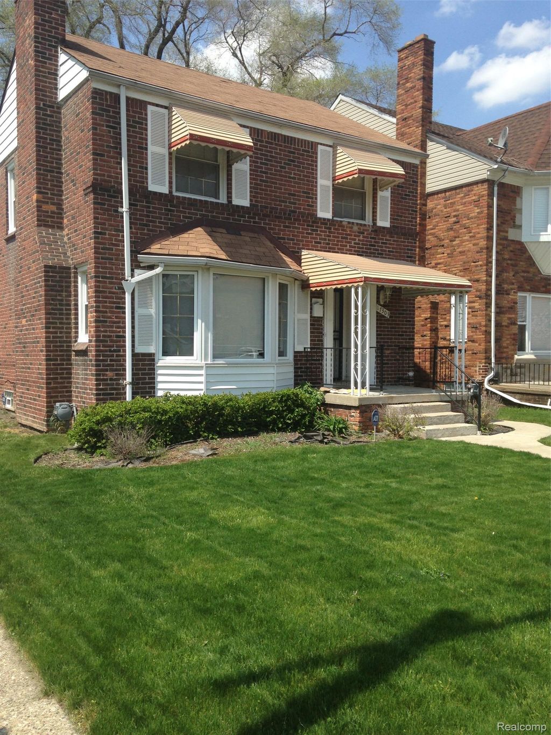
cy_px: 368
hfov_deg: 43.0
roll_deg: -2.8
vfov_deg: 55.3
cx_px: 276
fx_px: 700
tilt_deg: +2.5
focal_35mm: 33
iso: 50
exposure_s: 1/1261
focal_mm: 4.12
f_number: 2.4
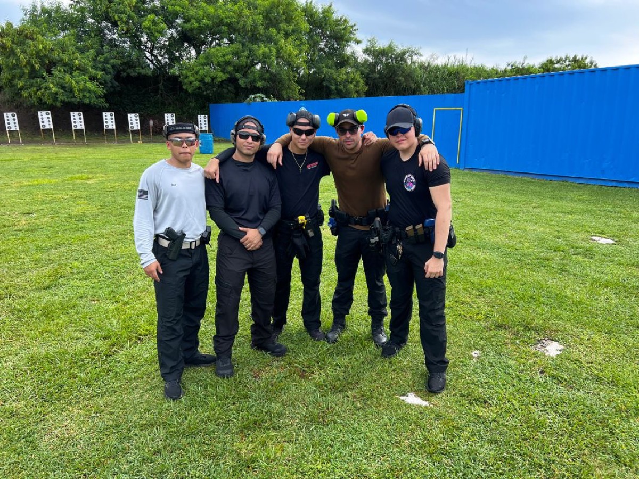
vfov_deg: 53.1
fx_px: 480
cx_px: 320
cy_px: 240
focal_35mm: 26
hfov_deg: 67.3
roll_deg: +0.3
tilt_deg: -15.3
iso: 50
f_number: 1.5
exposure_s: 1/917
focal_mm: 5.7
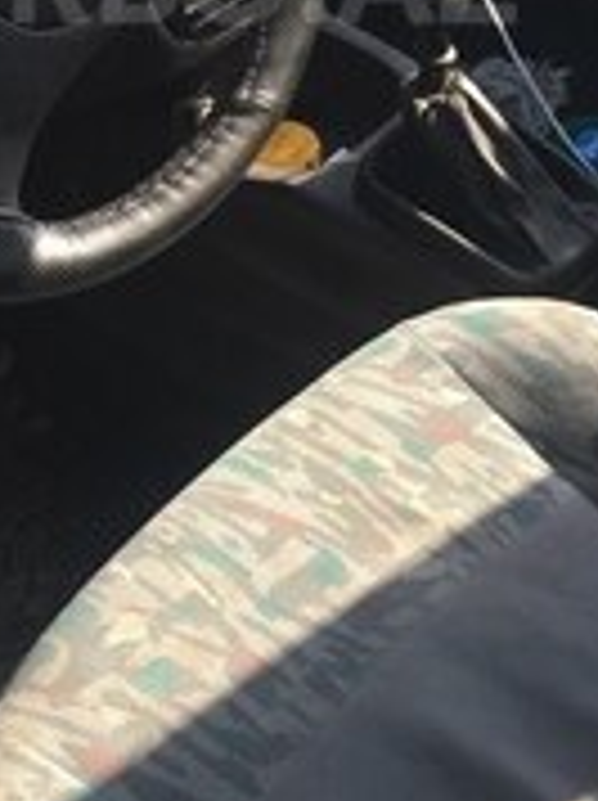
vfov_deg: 23.0
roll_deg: +12.4
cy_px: -27
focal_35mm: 81
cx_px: 171
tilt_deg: -34.0
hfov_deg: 18.1
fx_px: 1870
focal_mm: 4.15
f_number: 2.2
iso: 25
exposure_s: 1/161
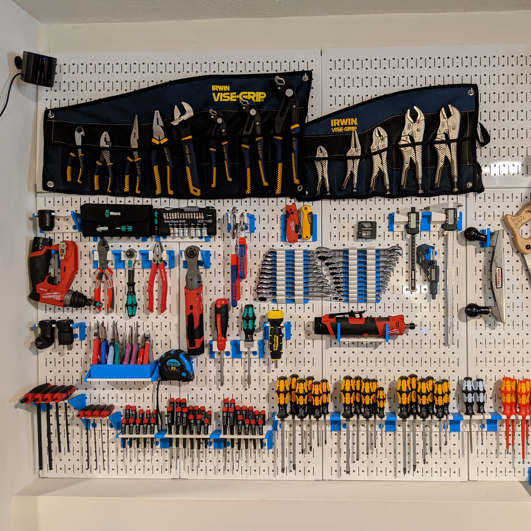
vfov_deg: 51.1
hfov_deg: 50.6
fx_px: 555
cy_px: 264
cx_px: 333
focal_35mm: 32
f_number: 1.8
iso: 258
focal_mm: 4.44
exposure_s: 1/24
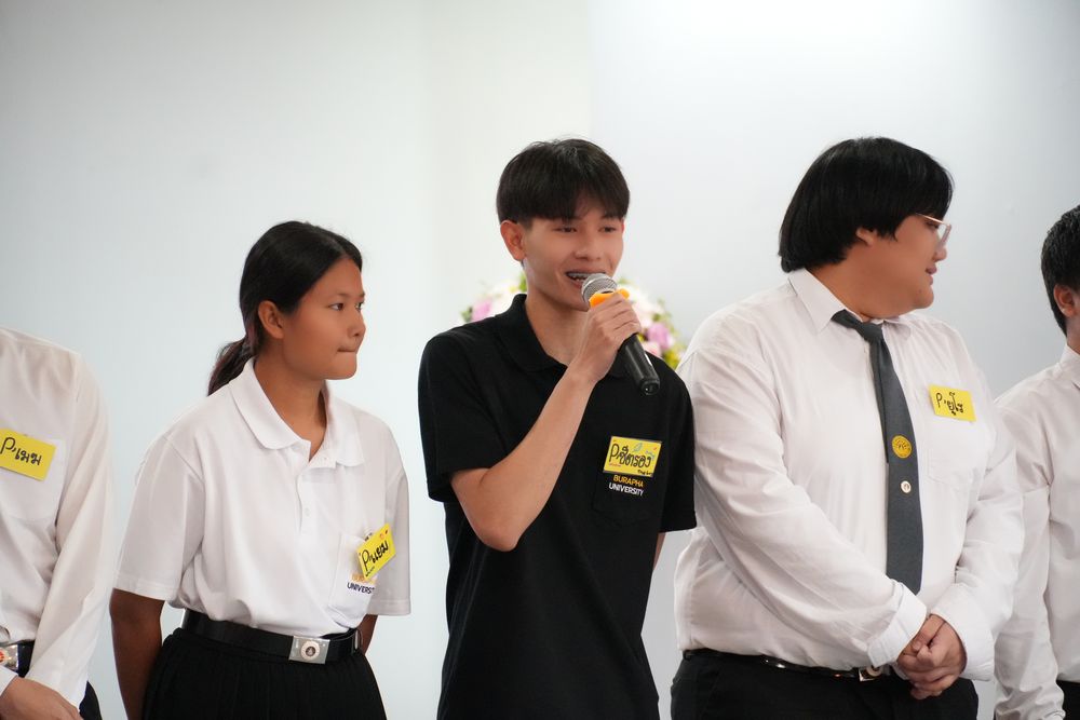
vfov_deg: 6.8
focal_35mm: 202
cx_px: 540
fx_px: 6075
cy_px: 360
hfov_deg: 10.2
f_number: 5.6
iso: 6400
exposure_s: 1/125
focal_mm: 135
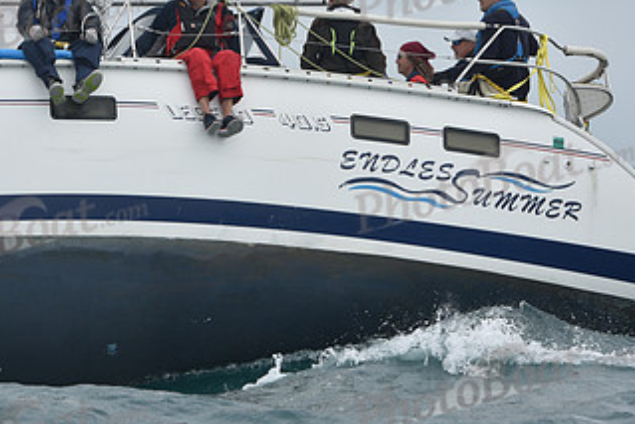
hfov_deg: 9.7
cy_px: 106
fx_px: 3723
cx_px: 253
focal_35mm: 211
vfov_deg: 6.5
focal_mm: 116
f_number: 9
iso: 250
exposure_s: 1/800
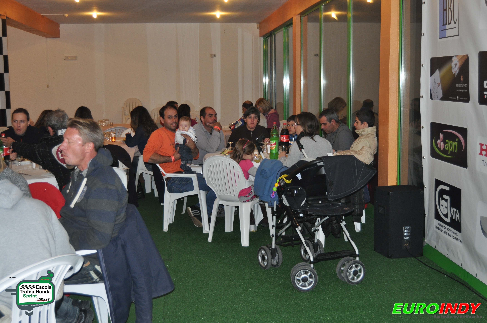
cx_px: 244
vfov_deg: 28.9
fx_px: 628
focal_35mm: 46
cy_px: 162
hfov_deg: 42.4
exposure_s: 1/60
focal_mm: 31
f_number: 4.2
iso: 800
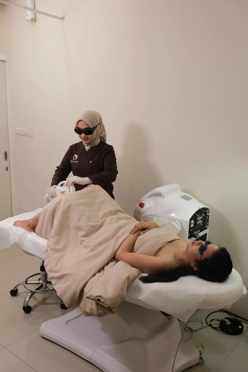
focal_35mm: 32
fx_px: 331
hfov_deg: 41.1
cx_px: 124
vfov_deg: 58.7
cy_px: 186
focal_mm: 21.6
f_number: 6.4
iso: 1600
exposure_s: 1/125
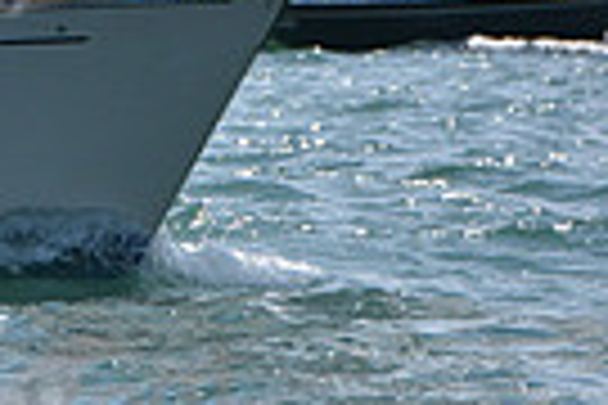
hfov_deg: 2.4
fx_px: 14557
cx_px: -495
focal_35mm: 862
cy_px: -200
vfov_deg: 1.6
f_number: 7.1
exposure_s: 1/800
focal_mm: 200
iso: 320
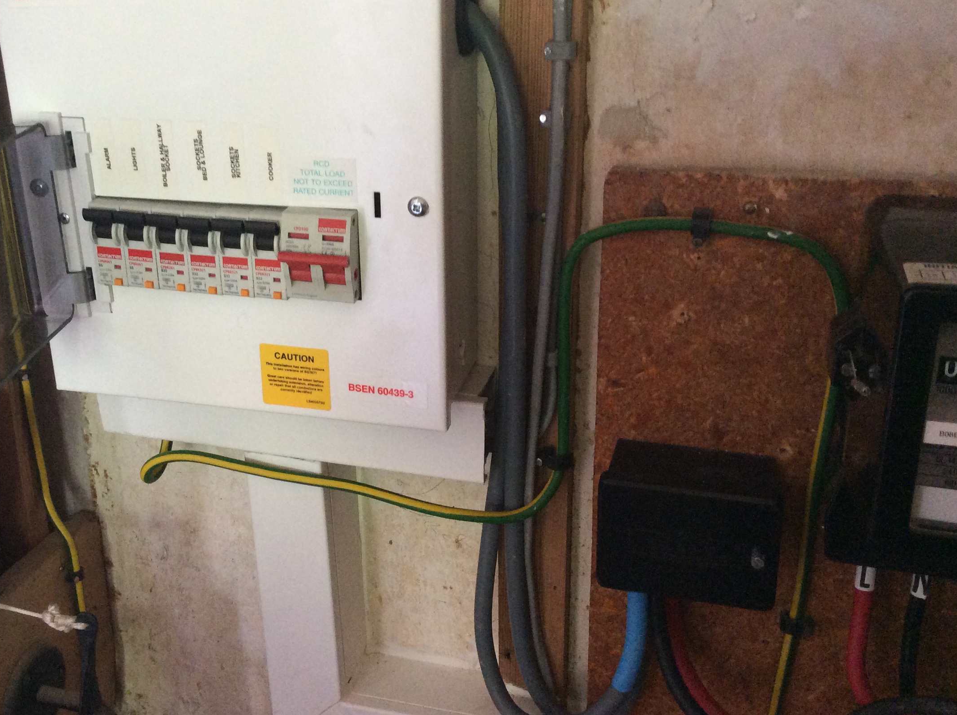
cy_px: 311
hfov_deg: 46.7
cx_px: 402
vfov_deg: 35.8
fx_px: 1104
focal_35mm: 40
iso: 200
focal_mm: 3.3
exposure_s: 1/24
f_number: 2.4
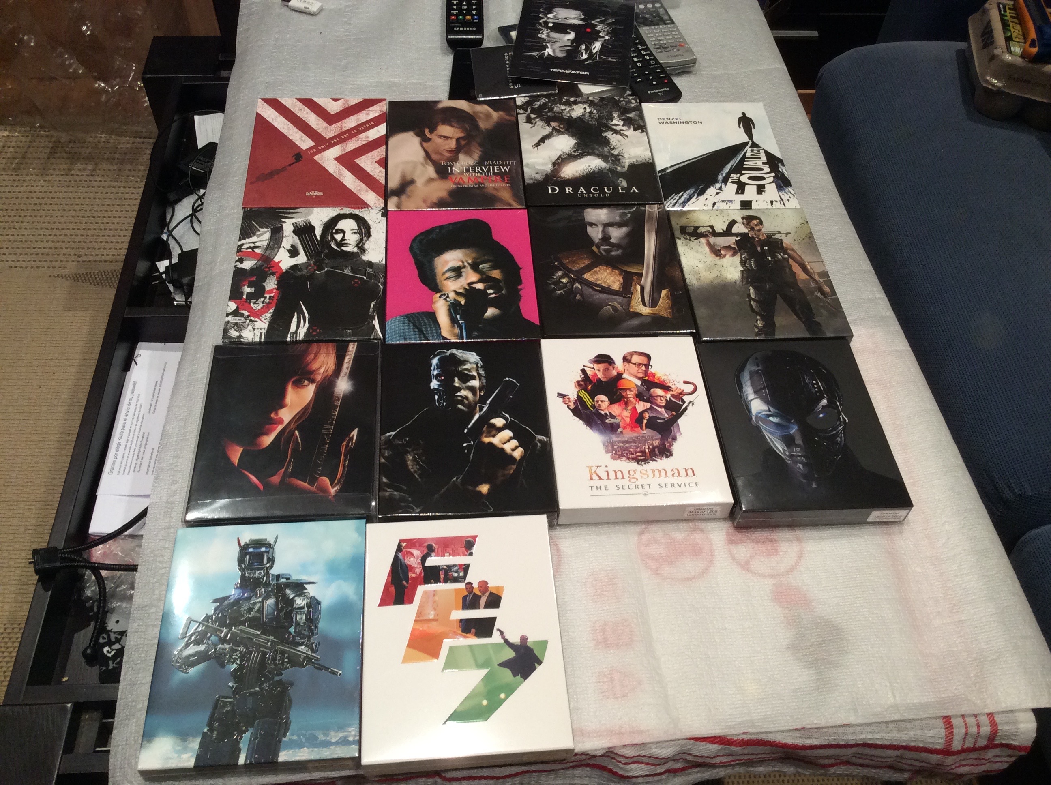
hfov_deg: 56.9
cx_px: 526
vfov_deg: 44.1
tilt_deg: -52.5
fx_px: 970
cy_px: 392
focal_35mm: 32
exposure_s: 1/24
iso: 64
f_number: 2.4
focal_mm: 3.3
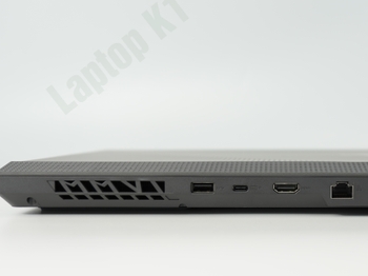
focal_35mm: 62
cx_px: 291
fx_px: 657
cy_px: 174
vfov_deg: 23.6
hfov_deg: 30.6
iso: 100
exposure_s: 1/160
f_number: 2.8
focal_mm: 25
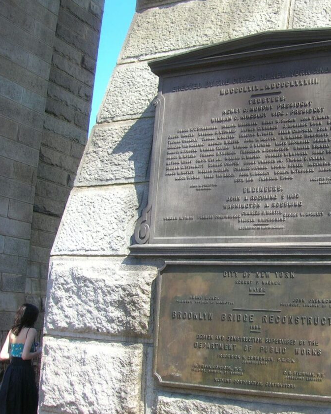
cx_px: 278
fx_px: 551
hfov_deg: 32.3
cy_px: 209
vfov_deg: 41.1
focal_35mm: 45
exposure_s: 1/112
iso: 50
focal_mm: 5.7
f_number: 4.9
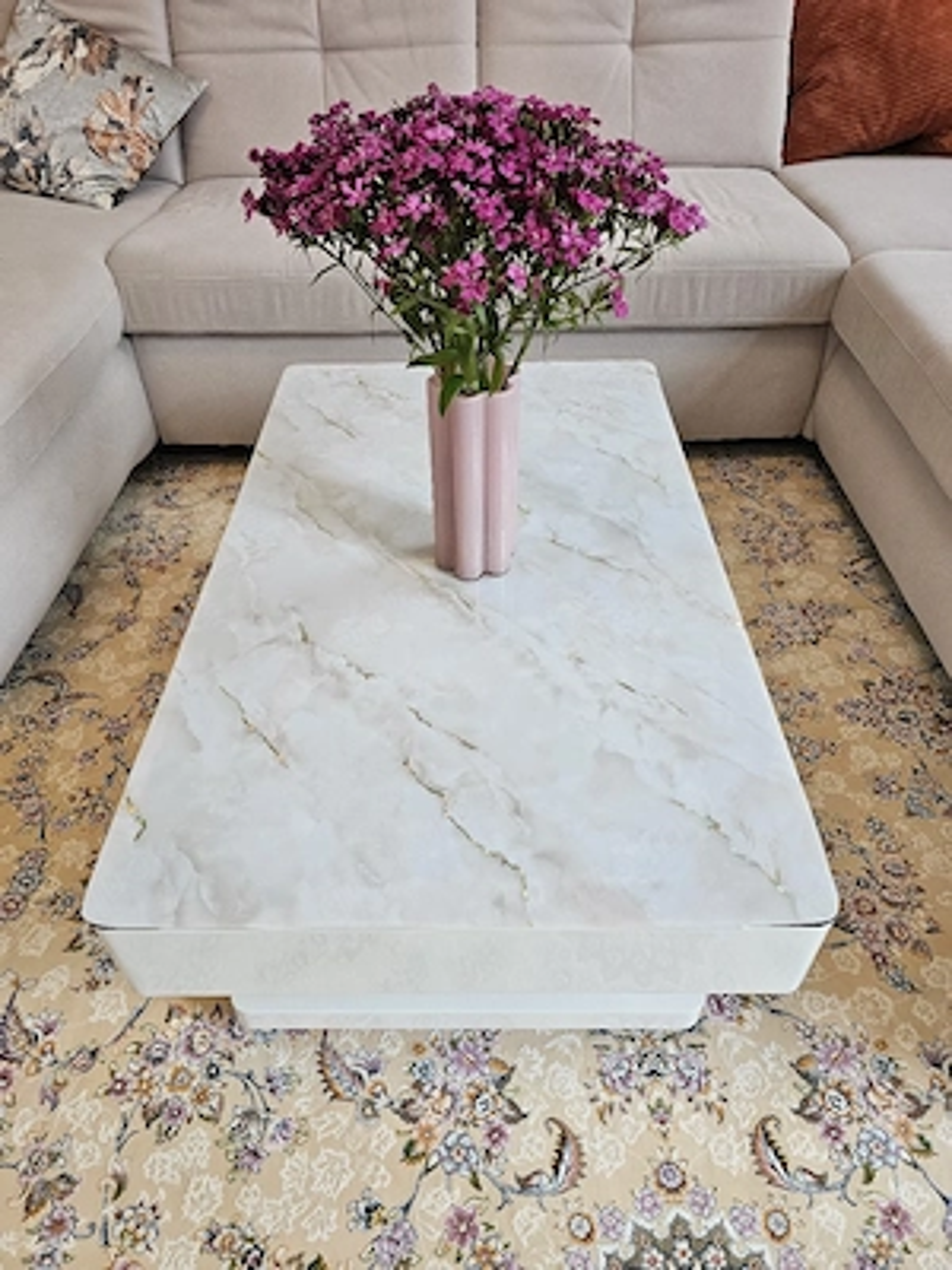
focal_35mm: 23
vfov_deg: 73.9
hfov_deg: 58.9
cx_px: 476
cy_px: 635
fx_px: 843
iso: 160
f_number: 1.7
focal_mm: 6.3
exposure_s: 1/101
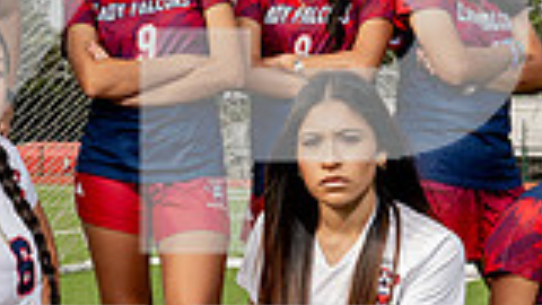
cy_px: 76
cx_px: 75
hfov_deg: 19.7
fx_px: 1538
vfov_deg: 11.3
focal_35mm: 107
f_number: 8
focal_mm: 28
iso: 125
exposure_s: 1/250
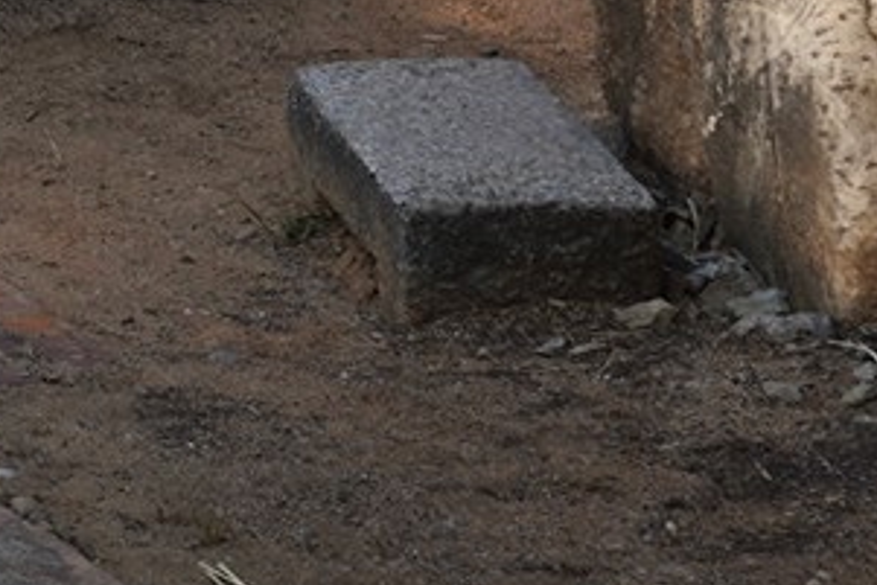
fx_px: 5337
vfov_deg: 5.8
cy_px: -1307
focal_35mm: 219
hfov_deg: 8.2
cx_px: -1559
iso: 100
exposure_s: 1/100
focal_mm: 33
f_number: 11
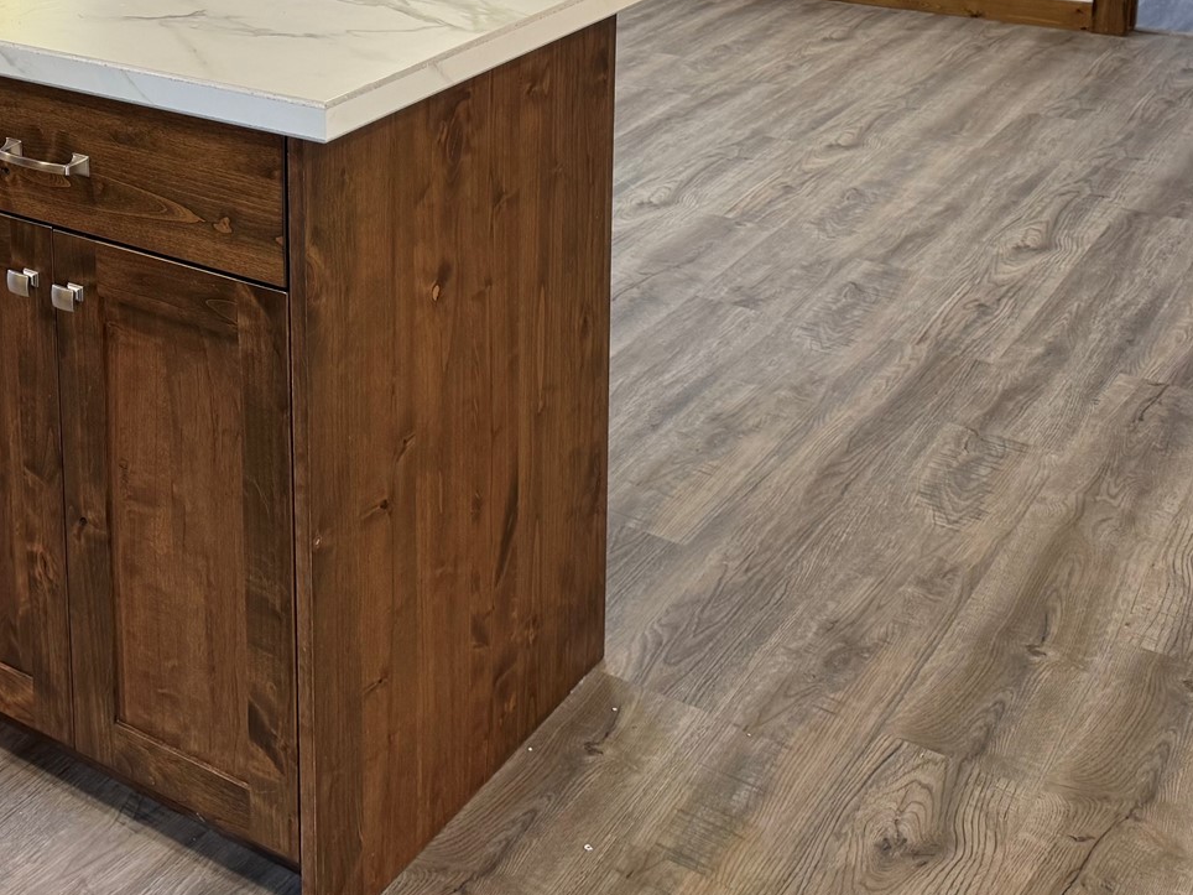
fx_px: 1758
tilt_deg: -13.2
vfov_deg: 27.0
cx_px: 208
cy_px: 0
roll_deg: +1.2
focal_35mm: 51
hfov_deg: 36.0
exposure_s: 1/120
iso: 200
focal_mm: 6.76
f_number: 1.78
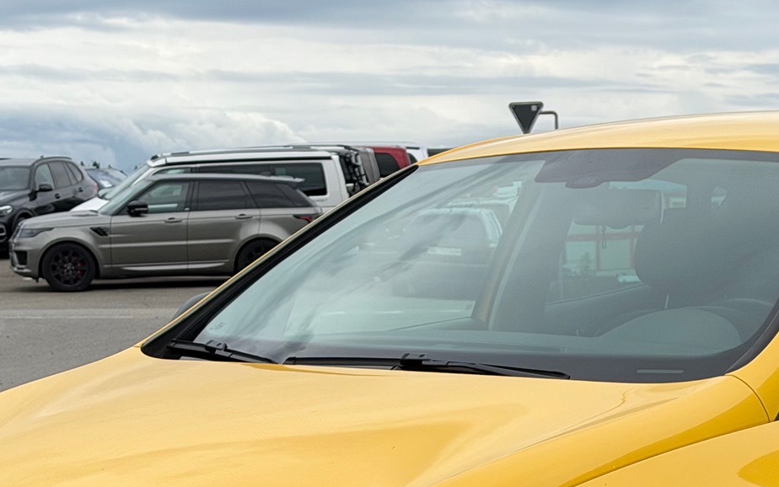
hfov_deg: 18.7
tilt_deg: -7.8
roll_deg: +2.0
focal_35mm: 111
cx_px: 546
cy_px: 538
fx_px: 2357
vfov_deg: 11.6
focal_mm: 6.76
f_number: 1.78
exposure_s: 1/3226
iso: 64
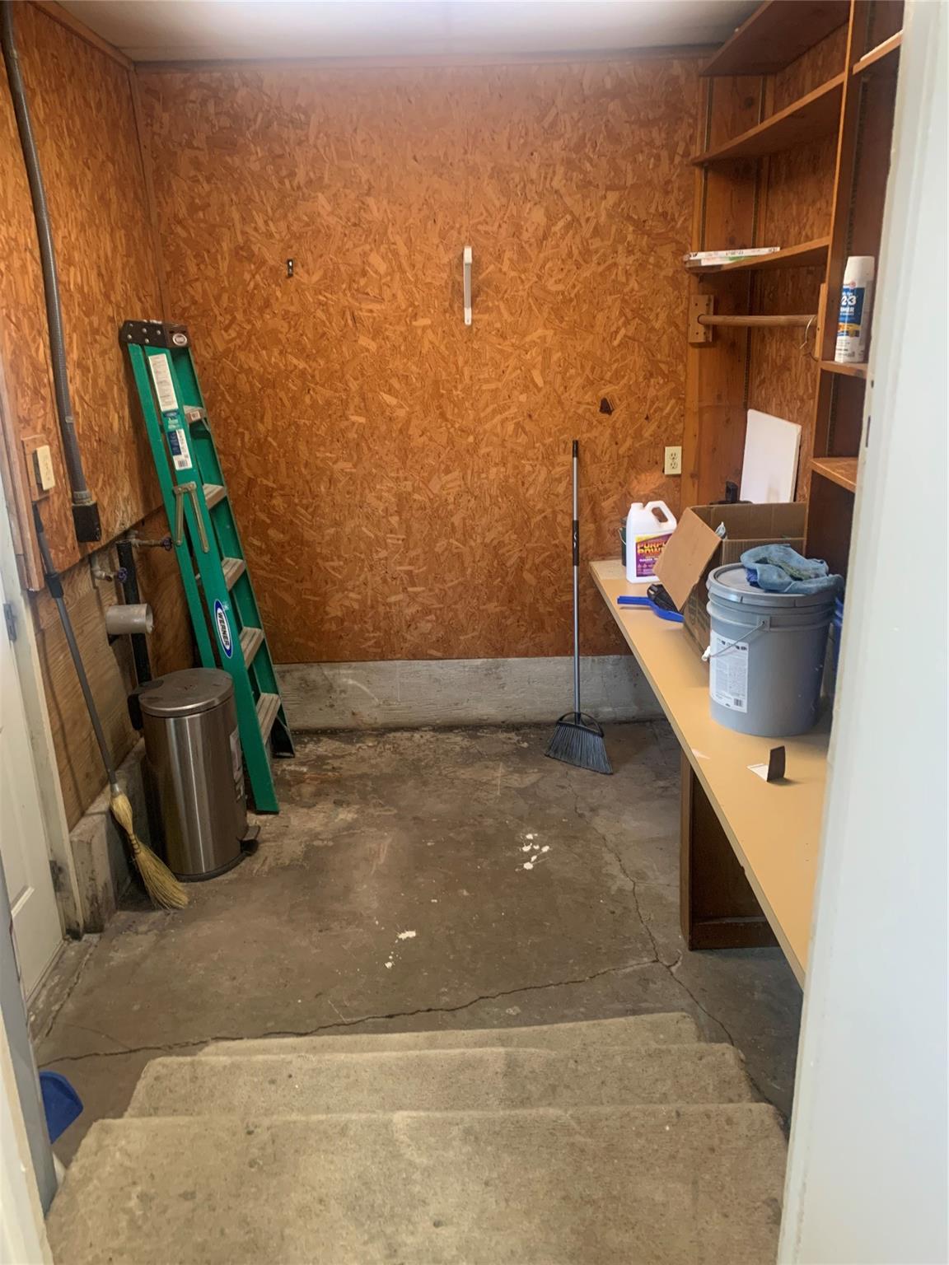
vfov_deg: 67.3
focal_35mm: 26
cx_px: 474
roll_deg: +1.7
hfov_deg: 53.1
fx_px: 950
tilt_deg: -17.7
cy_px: 632
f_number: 1.8
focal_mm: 4.25
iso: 400
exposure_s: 1/40
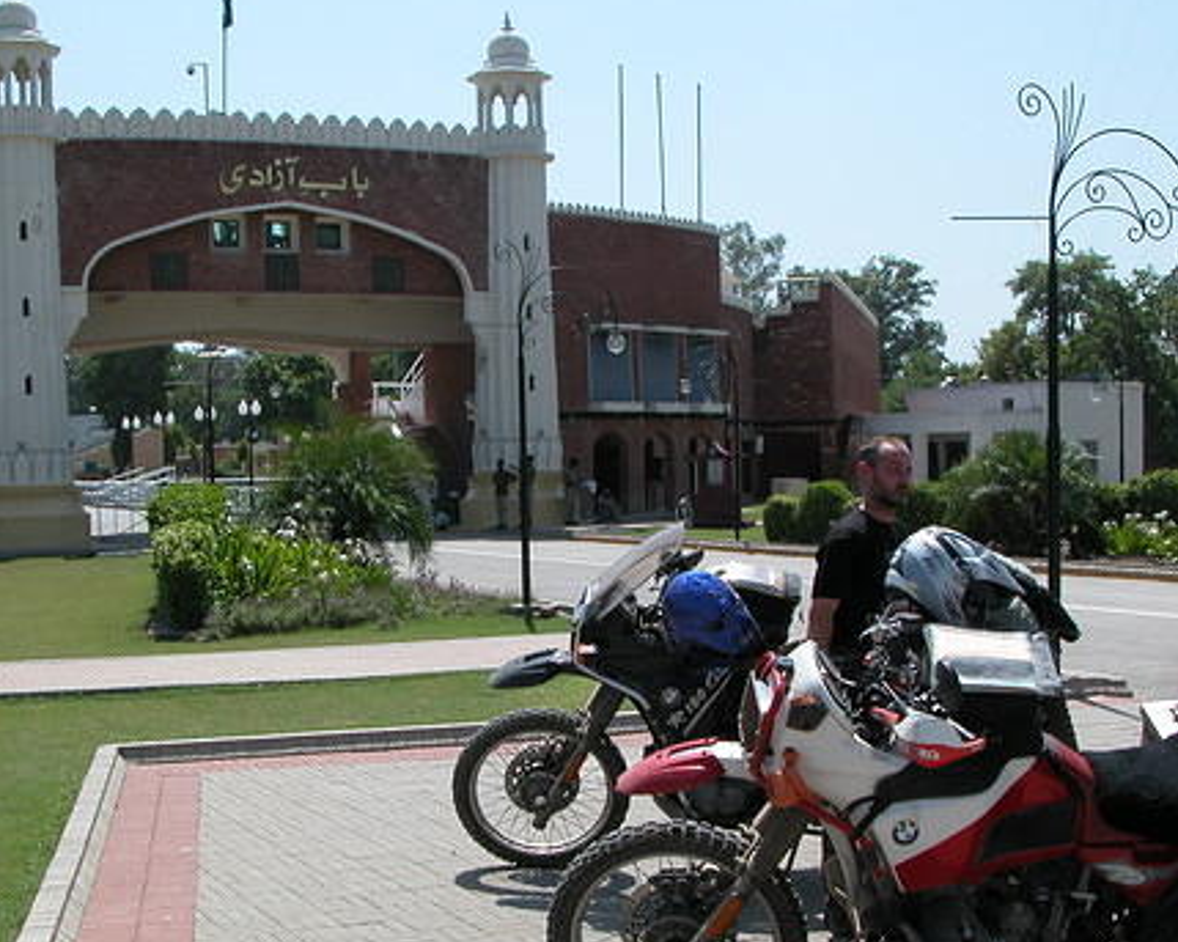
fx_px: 1778
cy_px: 577
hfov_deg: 36.6
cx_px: 522
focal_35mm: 51
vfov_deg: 29.6
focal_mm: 8.9
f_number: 7.1
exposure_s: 1/336
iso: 100
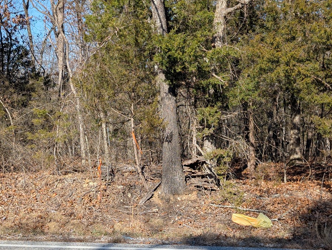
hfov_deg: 34.3
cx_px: 165
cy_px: 133
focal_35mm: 56
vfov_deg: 26.2
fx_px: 538
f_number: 1.68
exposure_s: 1/737
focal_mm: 6.9
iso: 19
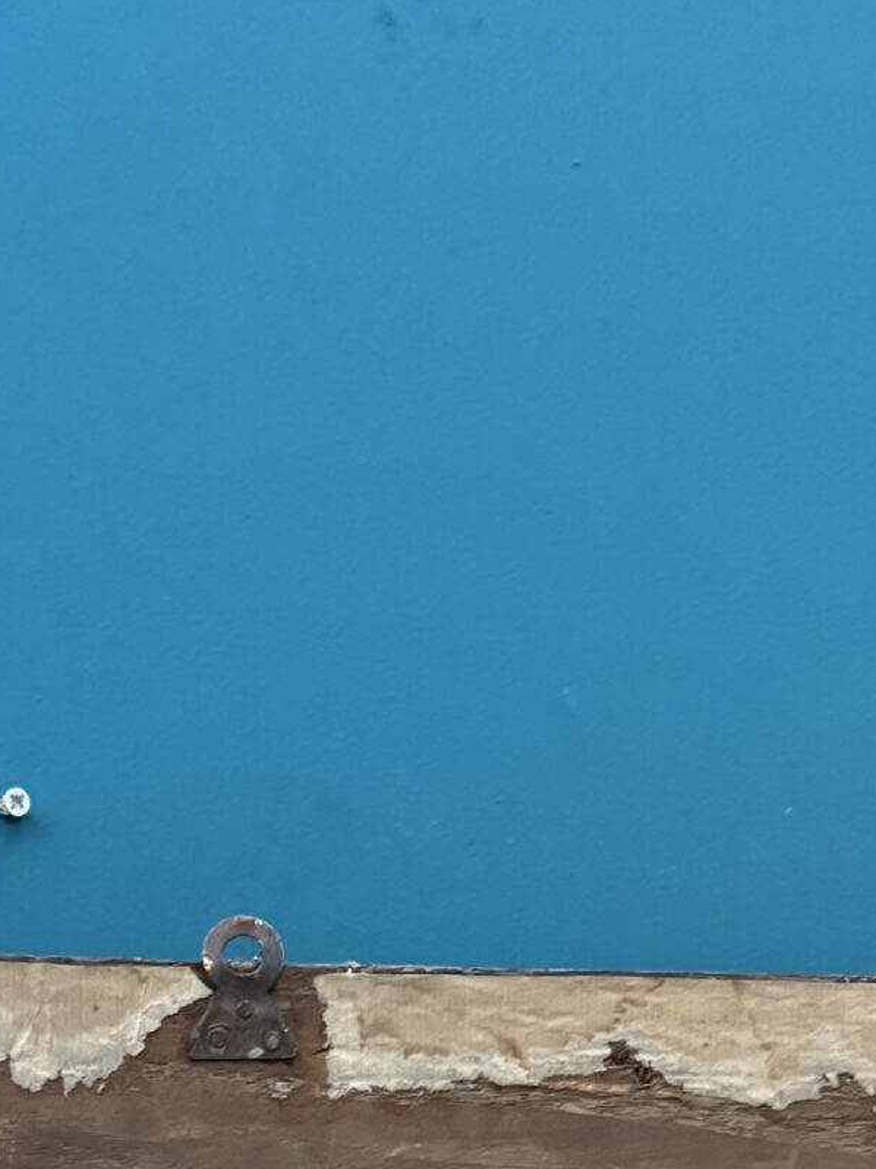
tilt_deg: -17.4
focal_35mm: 77
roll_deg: -0.3
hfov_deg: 19.0
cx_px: 218
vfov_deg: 21.0
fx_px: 2599
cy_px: 1802
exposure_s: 1/33
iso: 800
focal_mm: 6.76
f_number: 1.78
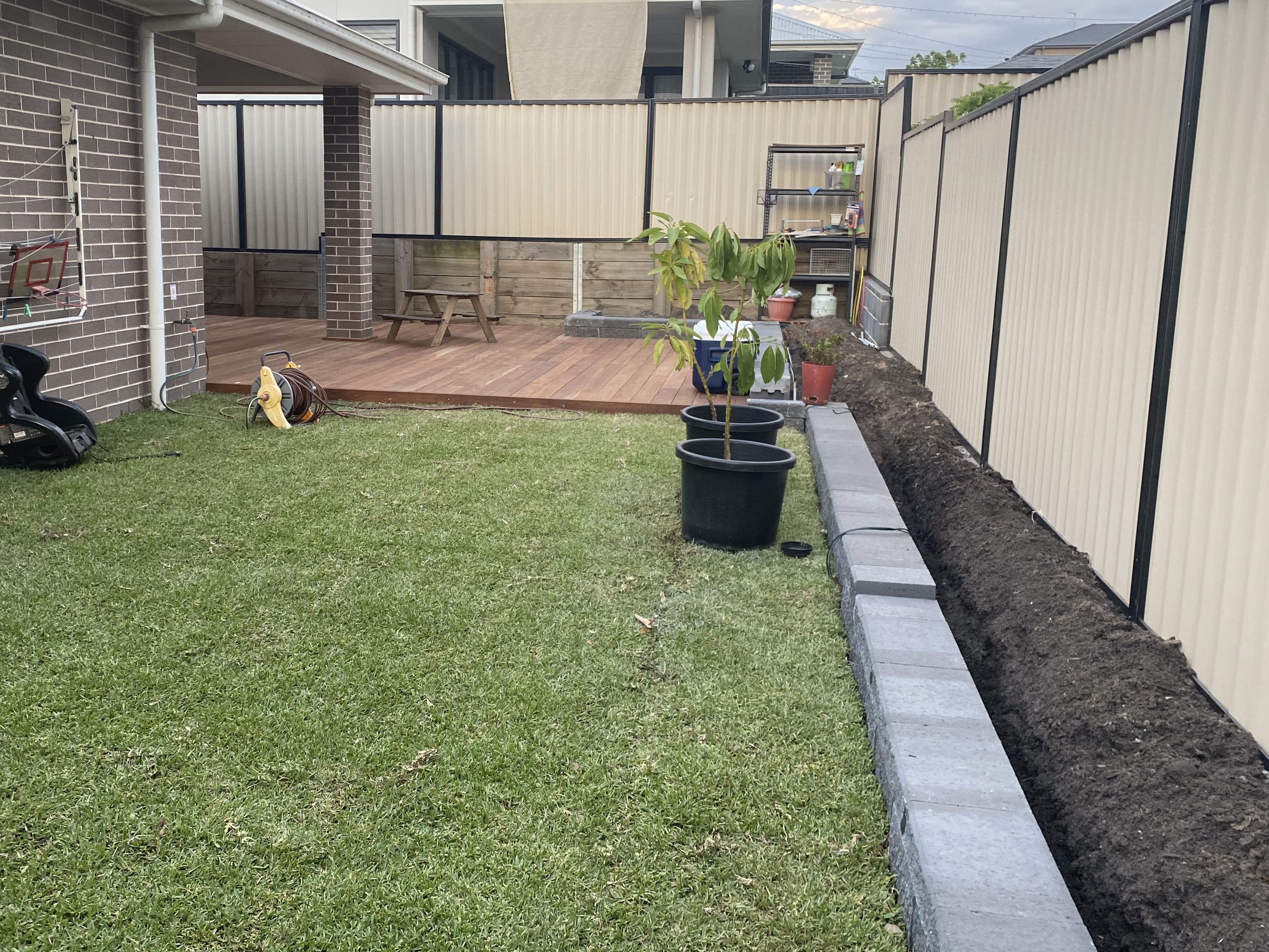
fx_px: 1173
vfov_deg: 44.1
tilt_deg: -10.3
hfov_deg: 56.5
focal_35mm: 32
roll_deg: -1.4
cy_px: 429
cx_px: 518
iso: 80
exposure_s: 1/122
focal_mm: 4.25
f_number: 1.8
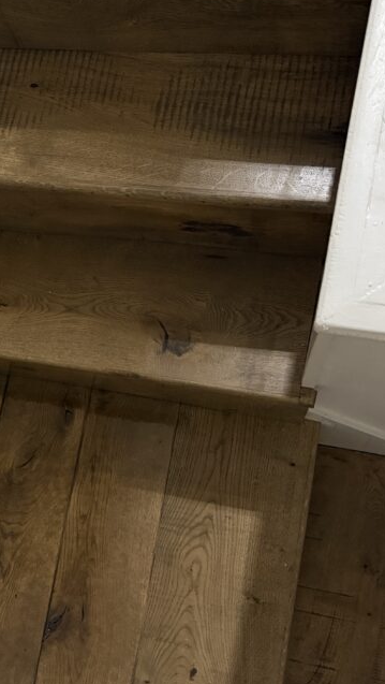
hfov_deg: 27.3
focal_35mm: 42
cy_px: 398
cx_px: 31
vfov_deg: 48.1
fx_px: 761
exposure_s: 1/25
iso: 800
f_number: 1.78
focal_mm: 6.76
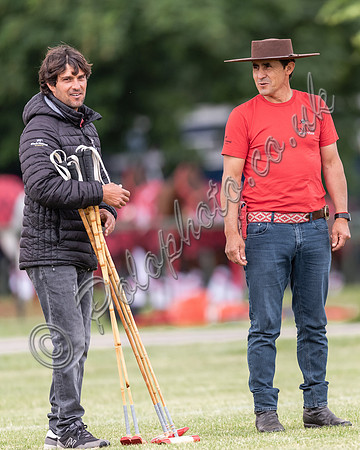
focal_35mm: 704
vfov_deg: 2.8
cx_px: 316
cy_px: 225
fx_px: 9369
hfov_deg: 2.2
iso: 640
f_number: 4
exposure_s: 1/1600
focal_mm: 500
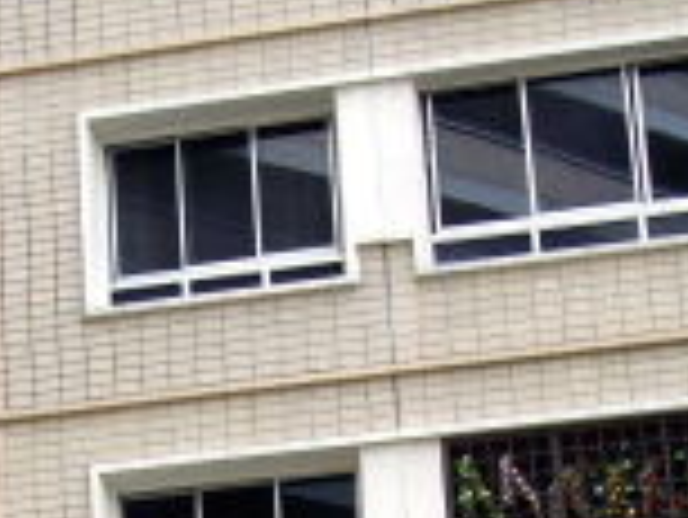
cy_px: 752
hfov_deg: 14.5
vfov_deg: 10.8
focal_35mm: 133
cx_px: -36
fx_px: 2645
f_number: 2.8
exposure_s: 1/250
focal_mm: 6.2
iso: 80
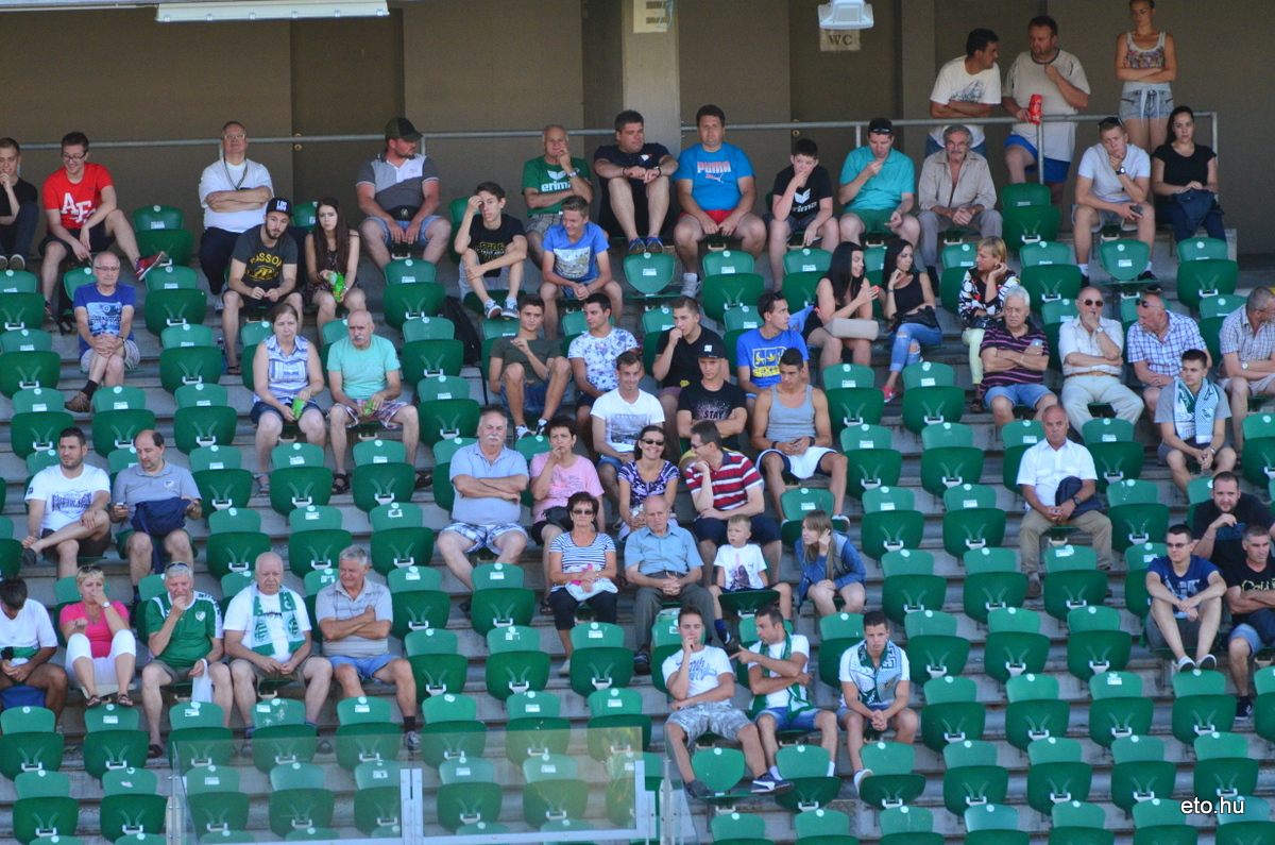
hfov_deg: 4.6
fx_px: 15906
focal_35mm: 450
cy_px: 422
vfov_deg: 3.0
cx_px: 638
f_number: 5.6
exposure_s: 1/500
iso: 1600
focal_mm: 300
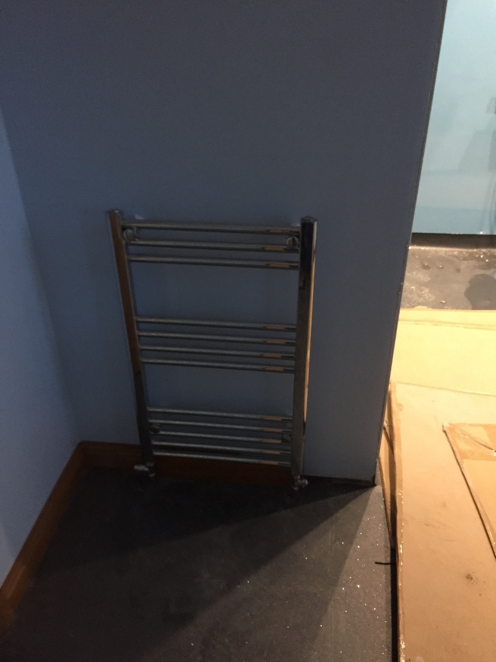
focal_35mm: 29
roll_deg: +0.1
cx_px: 248
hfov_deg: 48.2
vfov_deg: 61.7
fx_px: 554
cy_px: 331
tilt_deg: -32.1
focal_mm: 4.15
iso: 250
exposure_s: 1/20
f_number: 2.2
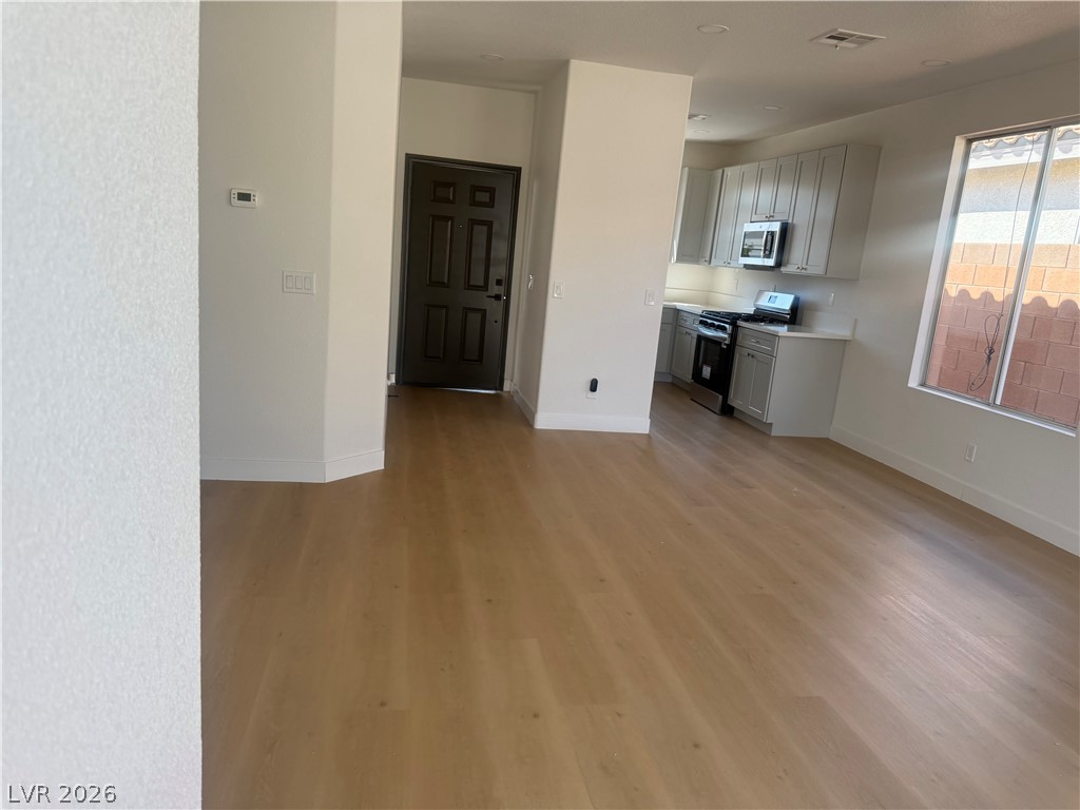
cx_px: 540
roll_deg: -7.0
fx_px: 749
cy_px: 405
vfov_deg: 56.8
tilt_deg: -10.6
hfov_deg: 71.6
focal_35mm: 24
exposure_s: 1/488
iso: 100
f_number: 1.78
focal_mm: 6.76
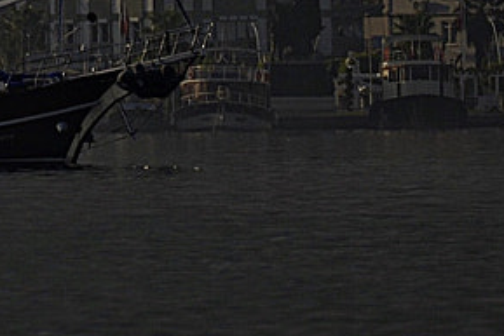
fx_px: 31038
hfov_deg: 0.9
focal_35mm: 2216
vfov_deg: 0.6
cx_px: -101
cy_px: -214
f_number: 5.6
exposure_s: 1/1250
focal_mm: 400
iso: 100
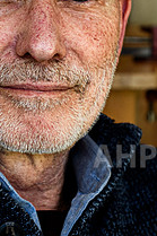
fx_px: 885
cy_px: 70
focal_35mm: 135
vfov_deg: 15.2
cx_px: 26
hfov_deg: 10.1
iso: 800
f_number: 3.5
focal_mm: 35
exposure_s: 1/320
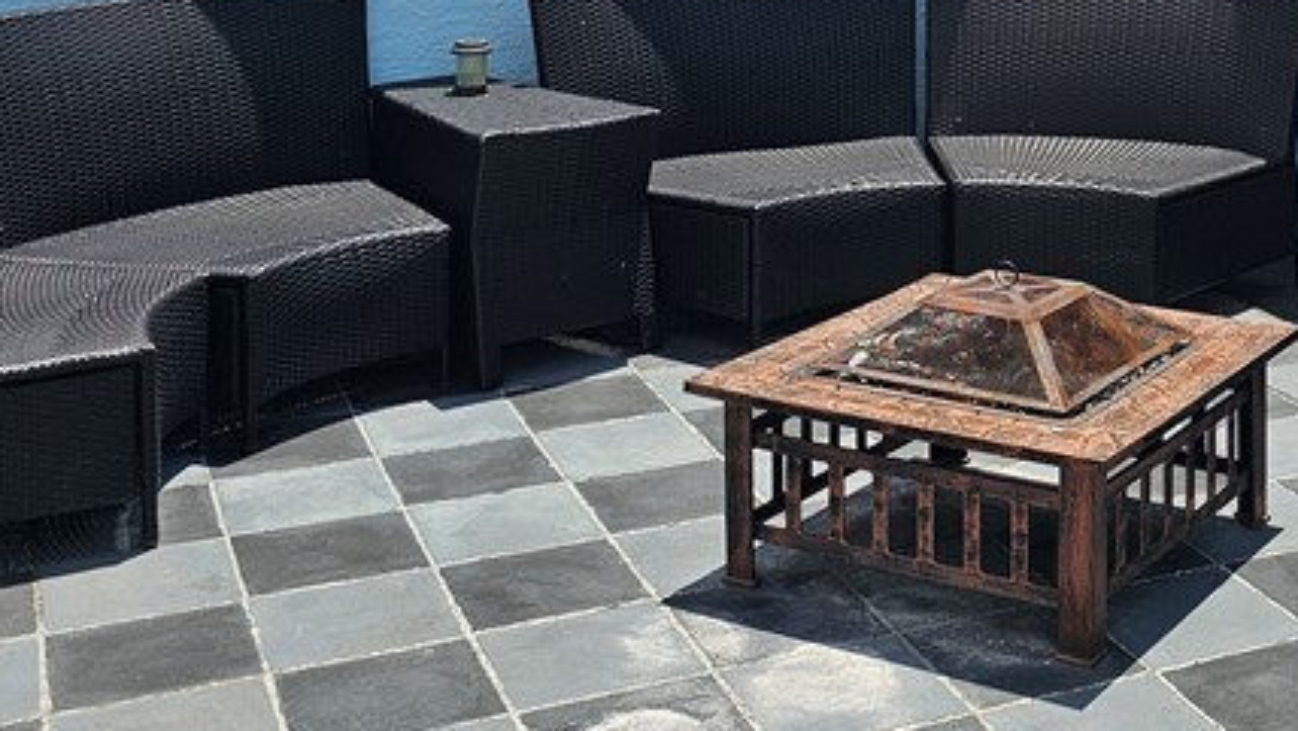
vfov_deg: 18.8
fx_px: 2066
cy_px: -185
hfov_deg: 33.6
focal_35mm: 60
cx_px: 1086
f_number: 1.7
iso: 10
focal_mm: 6.3
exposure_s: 1/1033
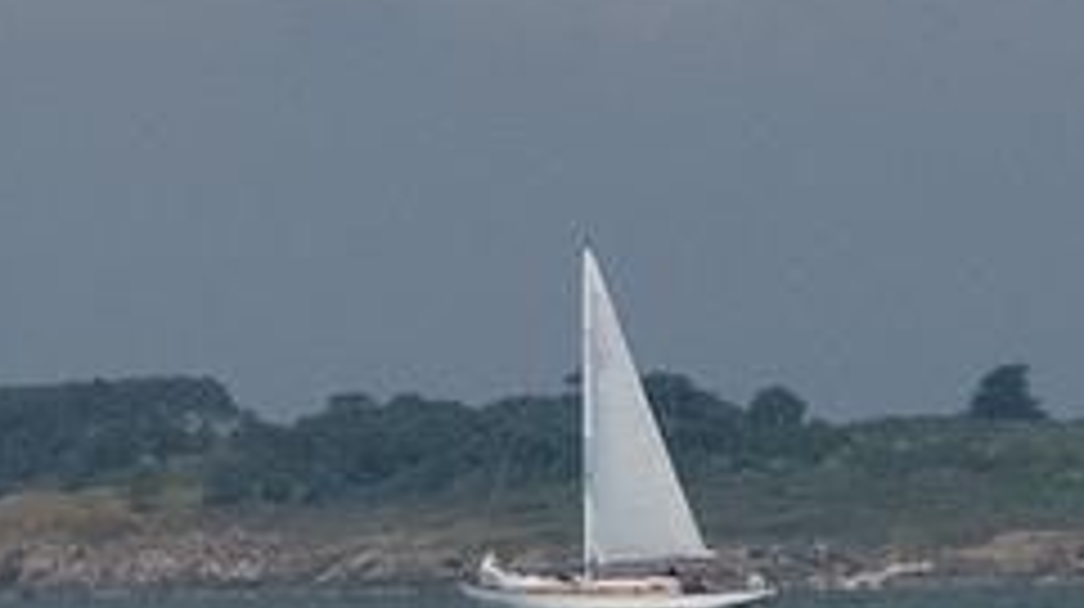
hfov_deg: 3.0
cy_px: -464
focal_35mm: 721
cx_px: -1453
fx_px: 20703
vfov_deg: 1.7
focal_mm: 92
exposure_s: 1/640
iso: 800
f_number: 9
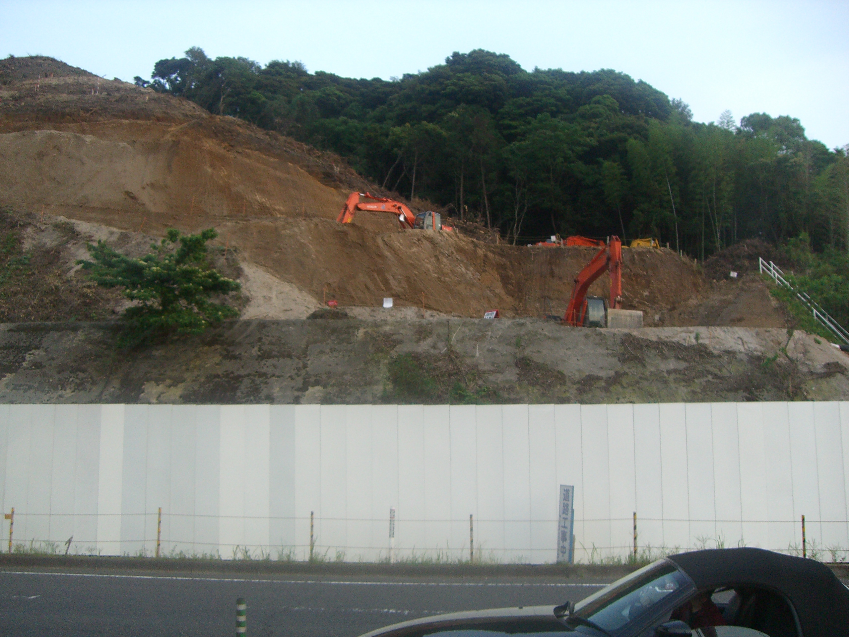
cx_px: 424
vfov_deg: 37.7
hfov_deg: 49.0
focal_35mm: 38
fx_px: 932
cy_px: 318
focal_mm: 6.2
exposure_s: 1/100
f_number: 2.7
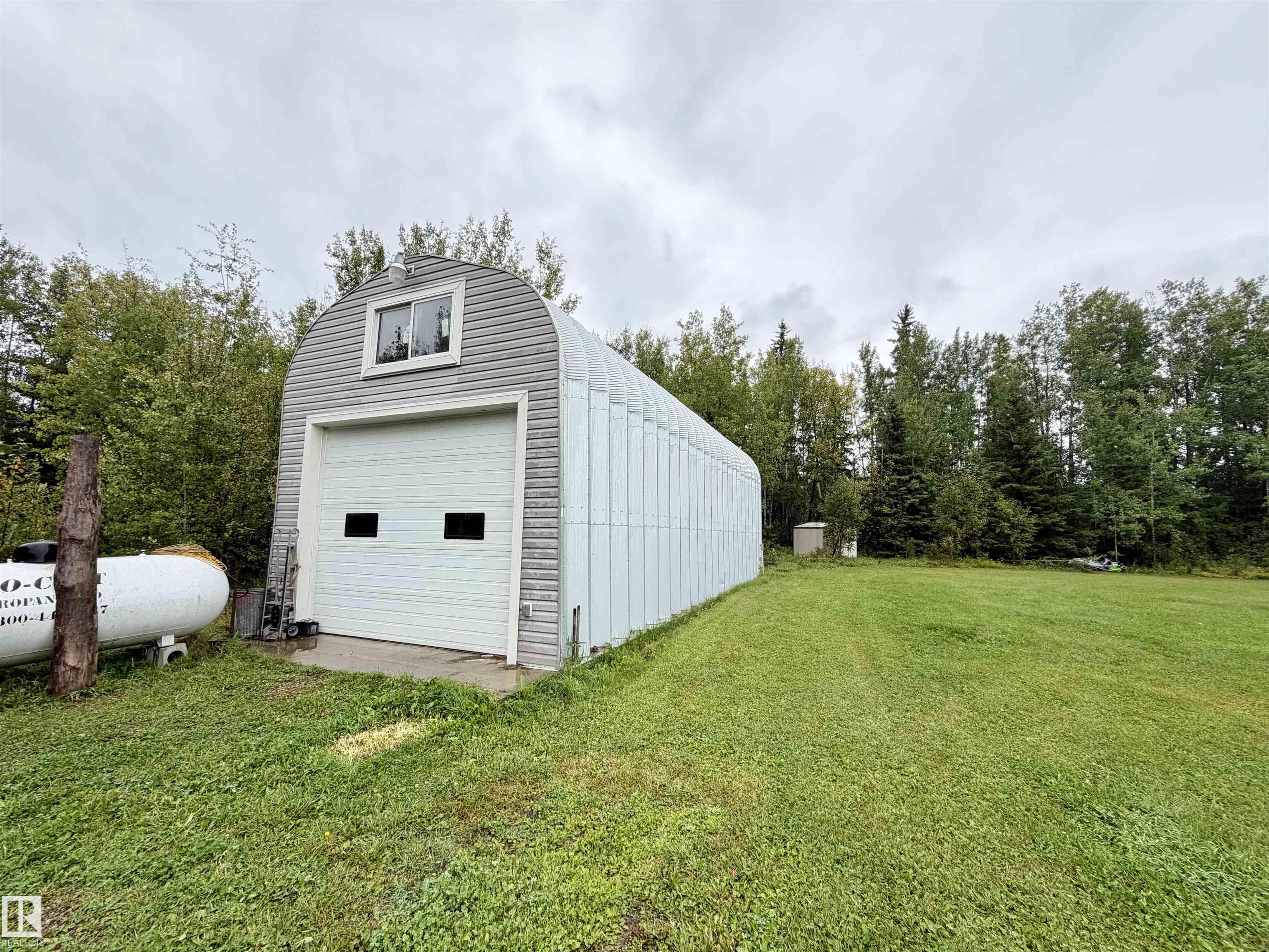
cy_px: 476
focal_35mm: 14
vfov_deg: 85.7
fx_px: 513
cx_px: 634
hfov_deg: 102.1
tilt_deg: +7.1
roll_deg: -1.1
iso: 50
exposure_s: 1/502
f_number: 2.2
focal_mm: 2.22
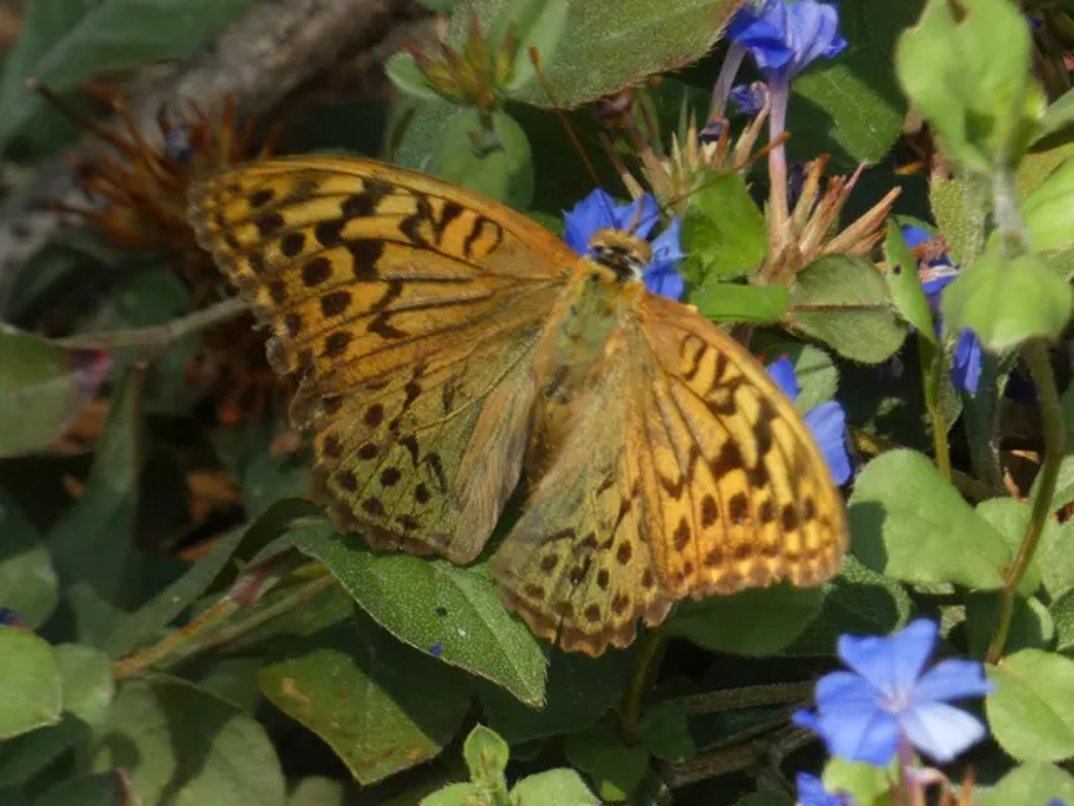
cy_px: 403
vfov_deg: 3.1
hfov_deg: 4.1
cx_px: 537
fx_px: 15017
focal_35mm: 484
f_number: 5.6
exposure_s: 1/100
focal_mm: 86.7
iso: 100
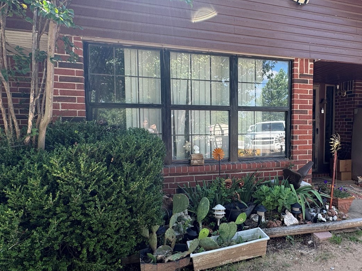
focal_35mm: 26
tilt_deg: -3.4
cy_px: 145
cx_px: 245
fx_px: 272
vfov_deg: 53.0
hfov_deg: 65.3
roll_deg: +0.3
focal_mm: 2.22
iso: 40
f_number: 2.2
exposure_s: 1/122
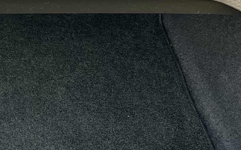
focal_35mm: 120
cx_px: -109
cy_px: 133
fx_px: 788
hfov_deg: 16.1
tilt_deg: -46.3
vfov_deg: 10.9
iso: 125
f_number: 1.5
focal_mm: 5.7
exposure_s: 1/63
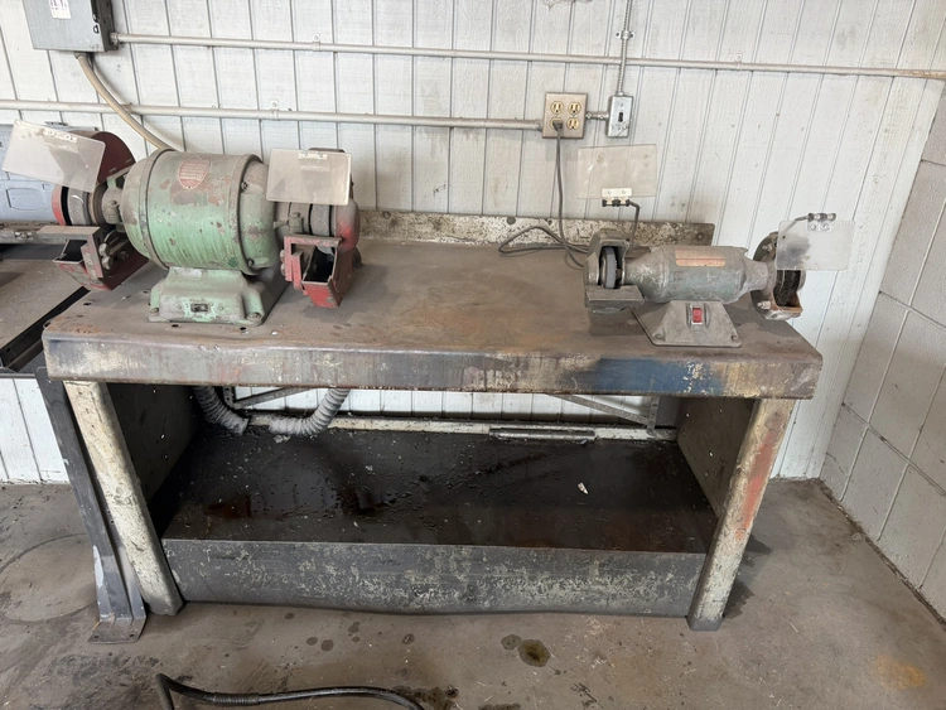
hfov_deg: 71.6
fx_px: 656
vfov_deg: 56.8
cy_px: 355
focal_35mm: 24
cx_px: 473
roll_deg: -2.7
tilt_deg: -26.1
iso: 160
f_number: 1.78
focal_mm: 6.76
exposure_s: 1/60
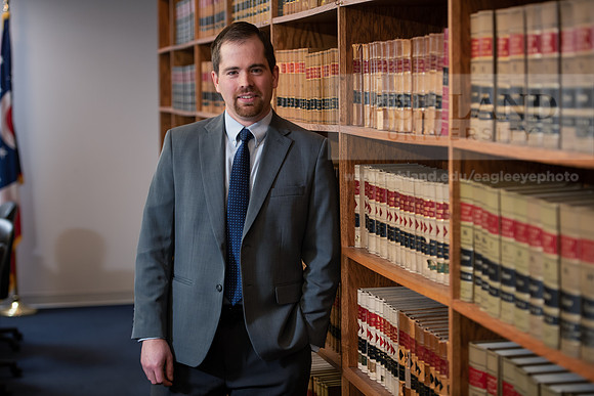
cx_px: 297
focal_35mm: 78
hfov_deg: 26.0
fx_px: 1287
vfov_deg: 17.5
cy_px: 198
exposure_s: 1/125
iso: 800
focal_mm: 78
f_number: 3.2
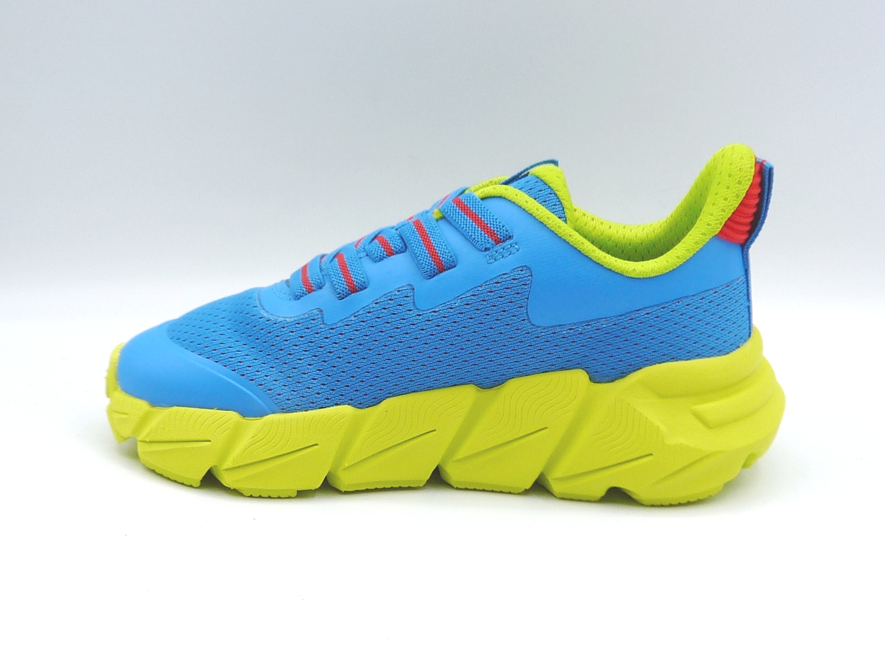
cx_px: 442
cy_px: 332
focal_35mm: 49
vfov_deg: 29.7
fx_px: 1253
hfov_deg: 38.9
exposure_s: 1/200
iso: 100
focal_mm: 4.8
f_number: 4.5
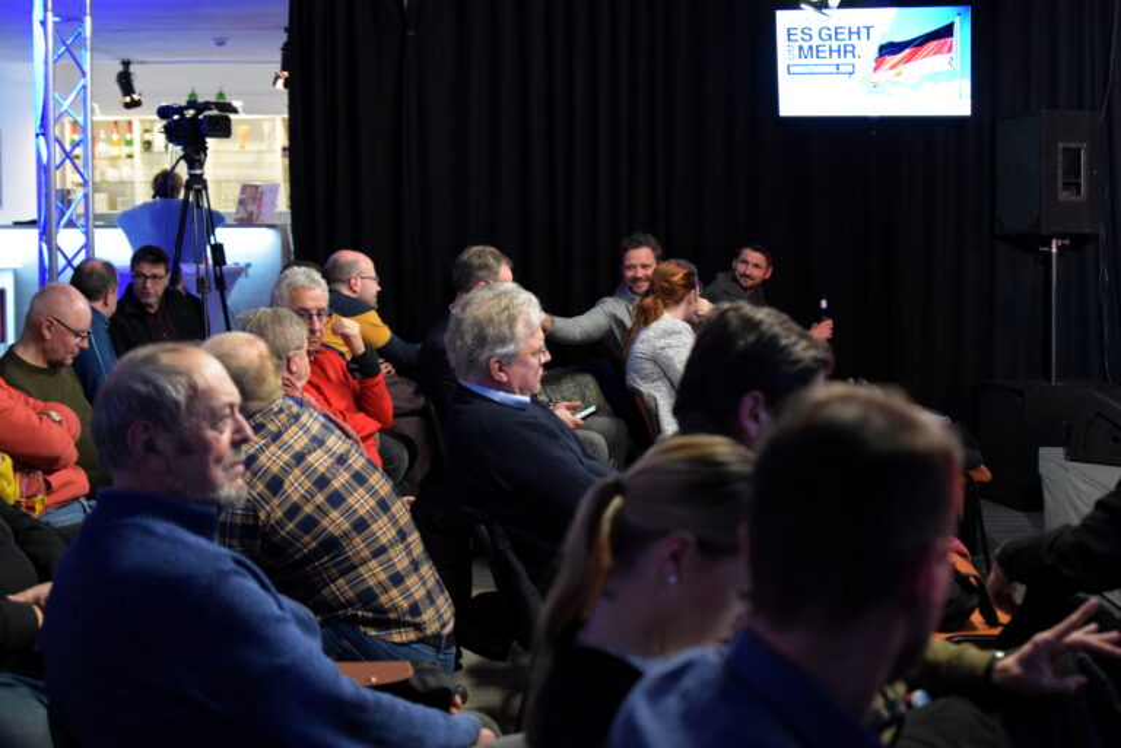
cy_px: 374
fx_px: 1635
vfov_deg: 25.8
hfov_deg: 37.9
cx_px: 560
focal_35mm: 52
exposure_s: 1/50
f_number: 2.8
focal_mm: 35
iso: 3200
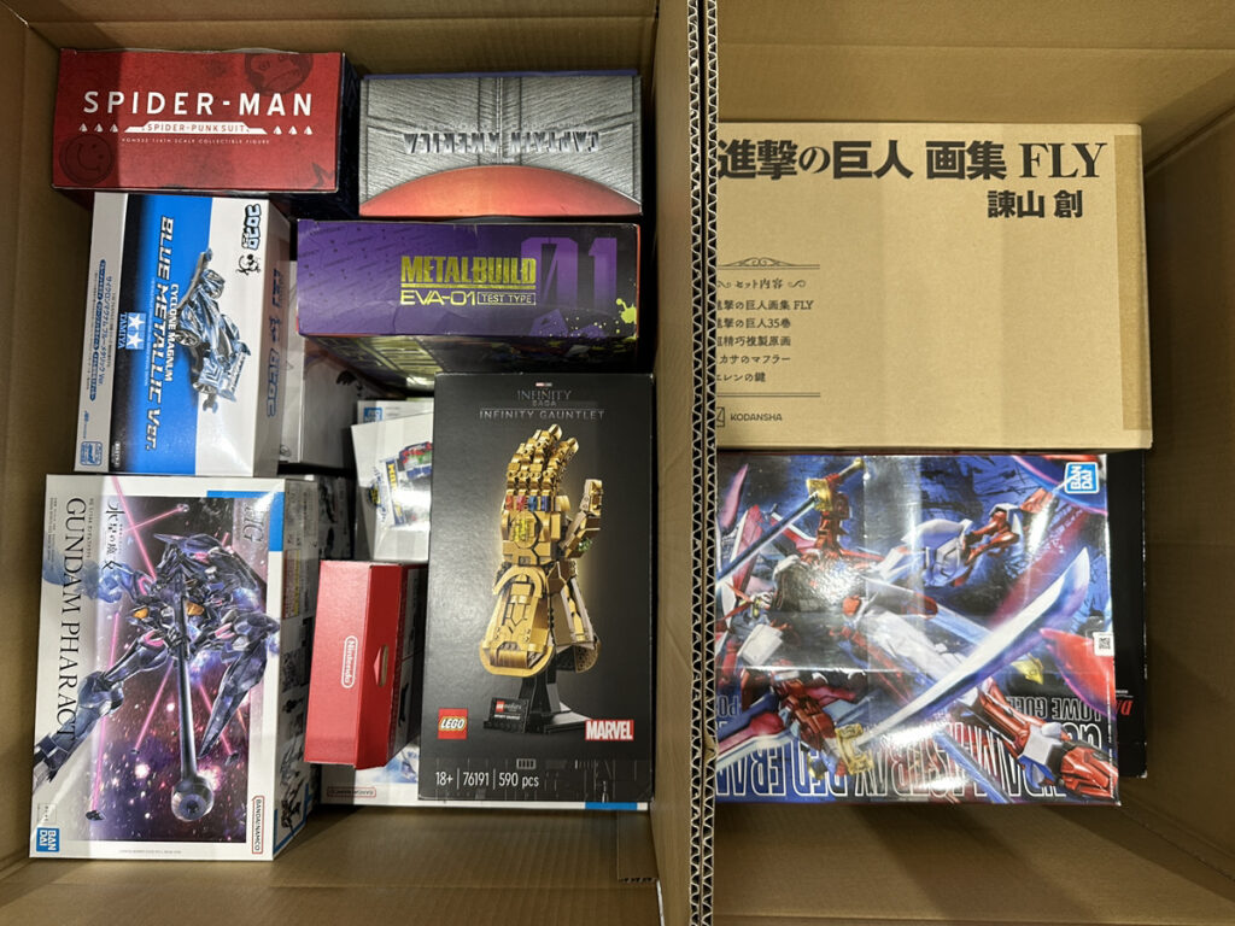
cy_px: 463
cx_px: 618
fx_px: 856
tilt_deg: -84.9
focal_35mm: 24
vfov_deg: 56.8
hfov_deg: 71.6
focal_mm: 6.86
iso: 200
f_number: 1.78
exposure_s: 1/100
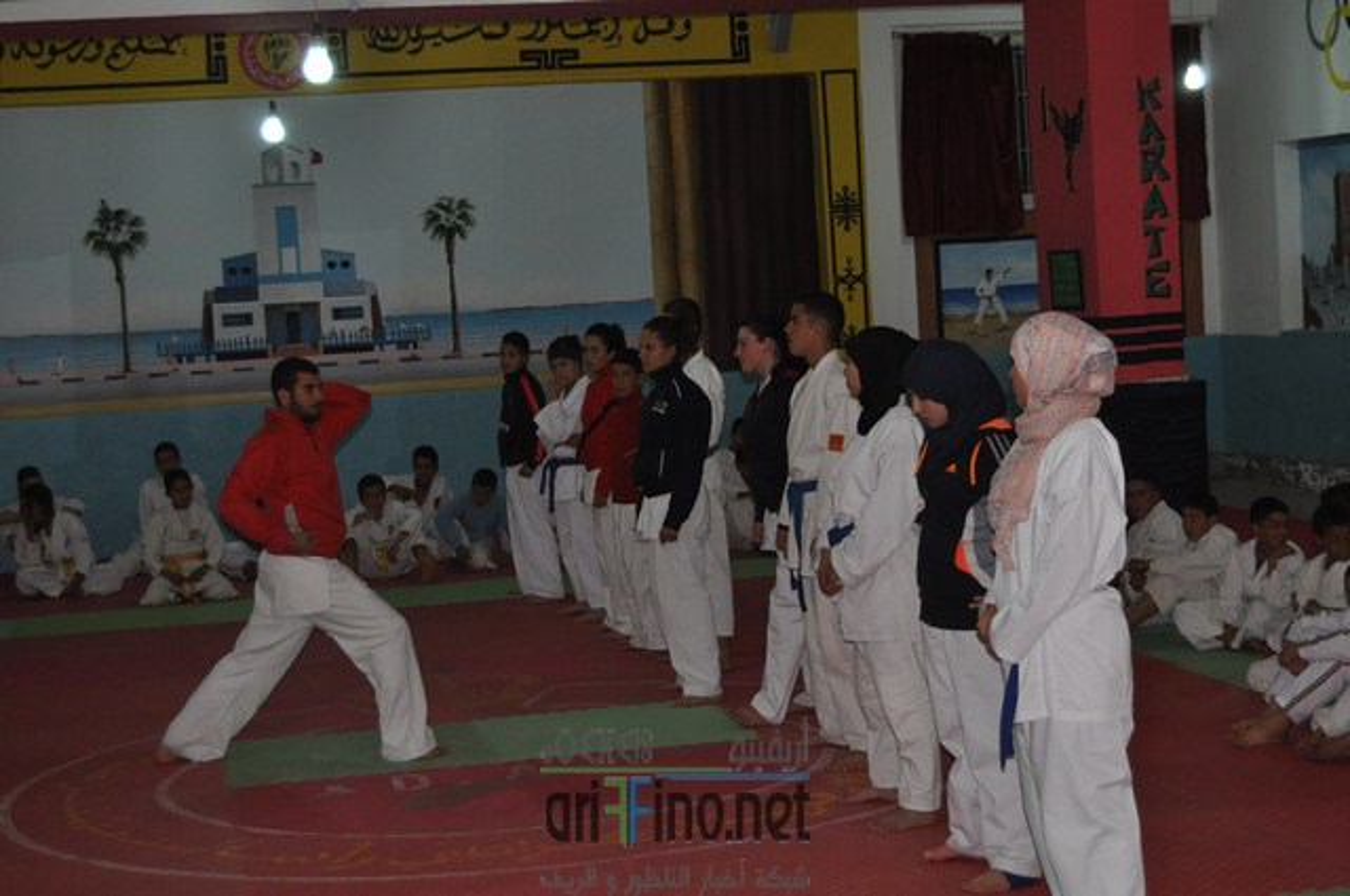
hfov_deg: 29.9
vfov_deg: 20.1
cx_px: 675
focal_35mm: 68
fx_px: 2528
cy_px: 448
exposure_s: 1/60
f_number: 5.3
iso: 800
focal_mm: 45
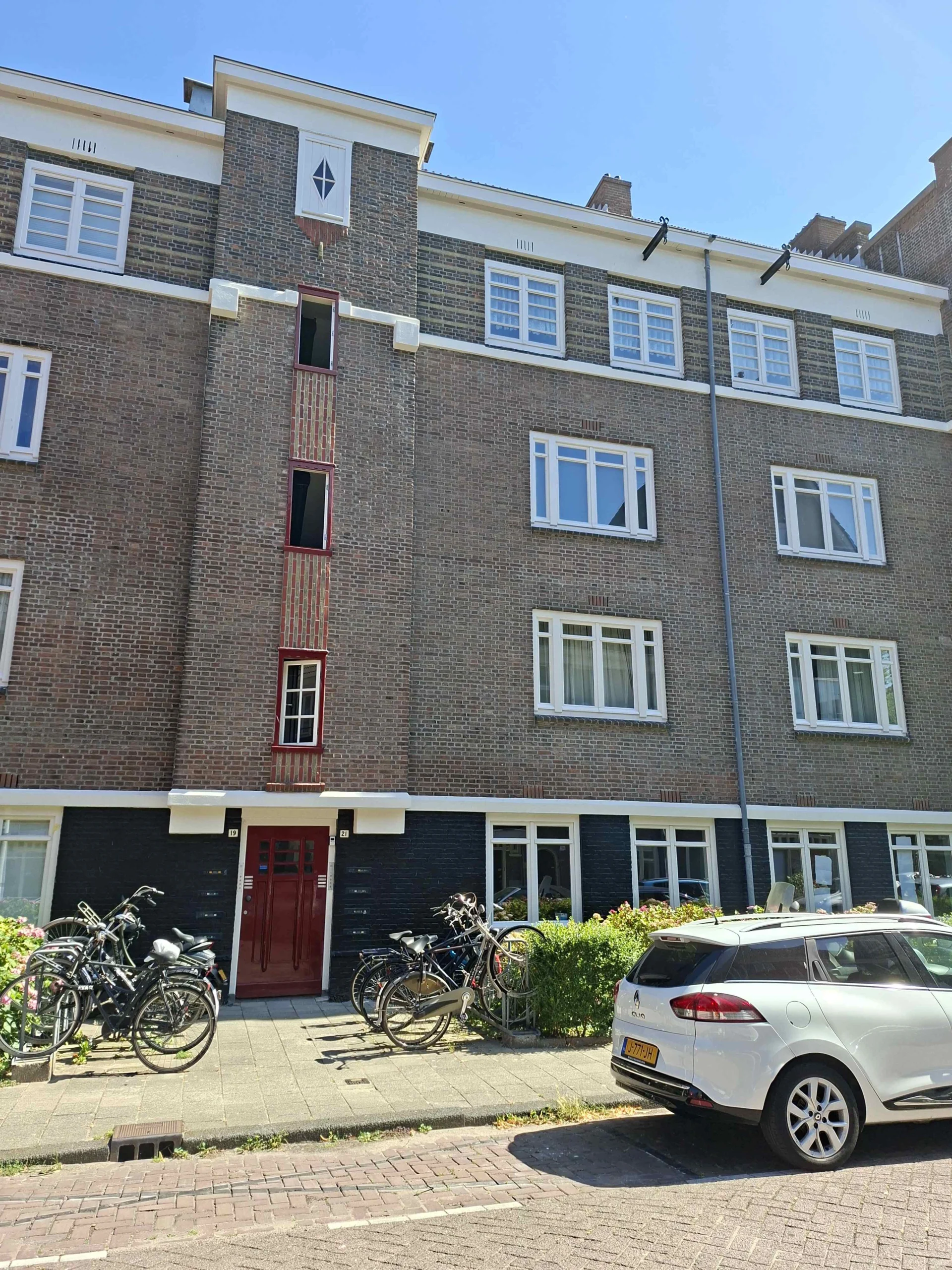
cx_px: 476
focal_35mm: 23
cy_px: 635
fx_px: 843
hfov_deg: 58.9
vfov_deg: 73.9
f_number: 1.8
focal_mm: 5.54
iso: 50
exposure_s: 1/1202
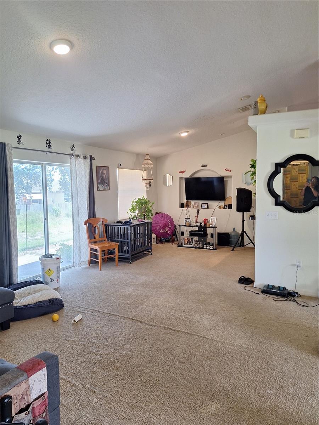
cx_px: 160
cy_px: 212
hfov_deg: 58.9
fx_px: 283
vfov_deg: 73.9
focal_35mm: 23
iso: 64
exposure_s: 1/40
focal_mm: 5.54
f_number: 1.8
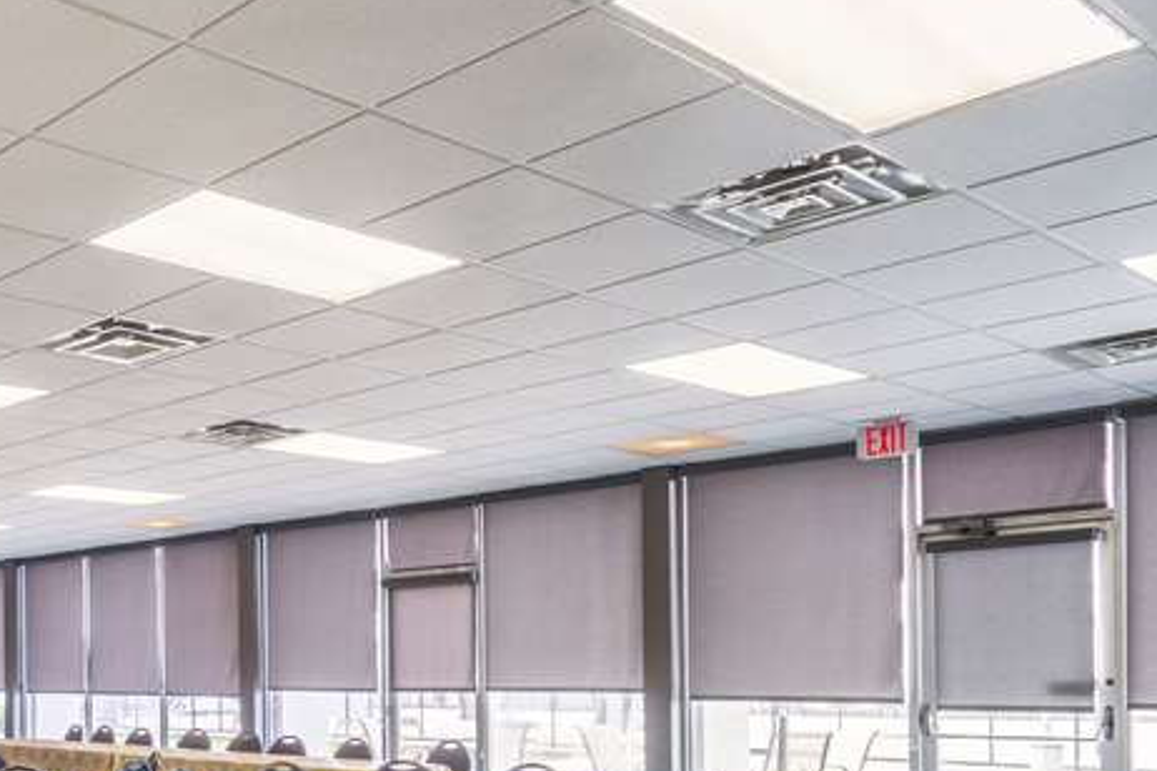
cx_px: 4
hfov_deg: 49.4
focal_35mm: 31
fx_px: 996
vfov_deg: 38.4
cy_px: 742
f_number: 8
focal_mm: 14
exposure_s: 1/60
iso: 400
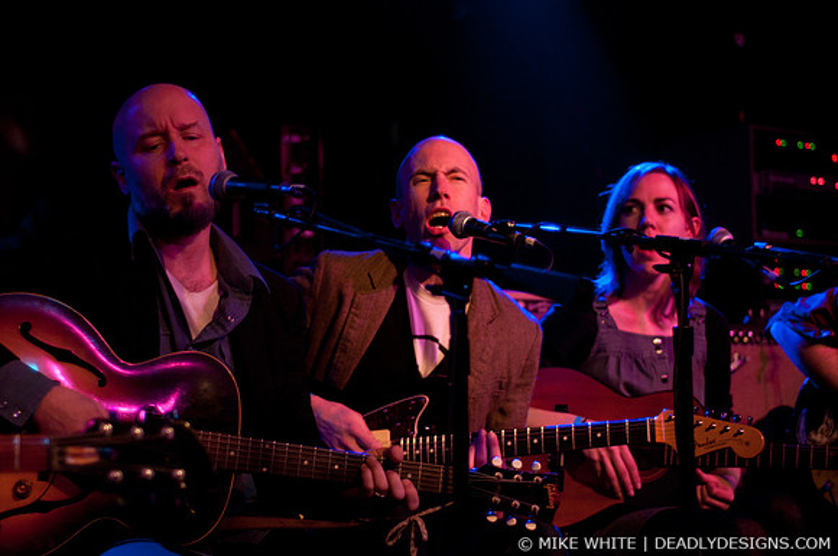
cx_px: 419
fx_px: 1743
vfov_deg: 18.1
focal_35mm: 75
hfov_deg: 27.0
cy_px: 278
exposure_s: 1/50
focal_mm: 50
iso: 1000
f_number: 1.8
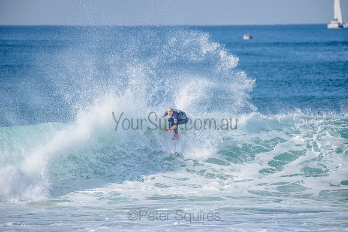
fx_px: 4834
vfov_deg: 2.8
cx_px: 174
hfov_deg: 4.1
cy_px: 116
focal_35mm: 500
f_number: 5.6
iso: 160
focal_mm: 500
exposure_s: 1/1600
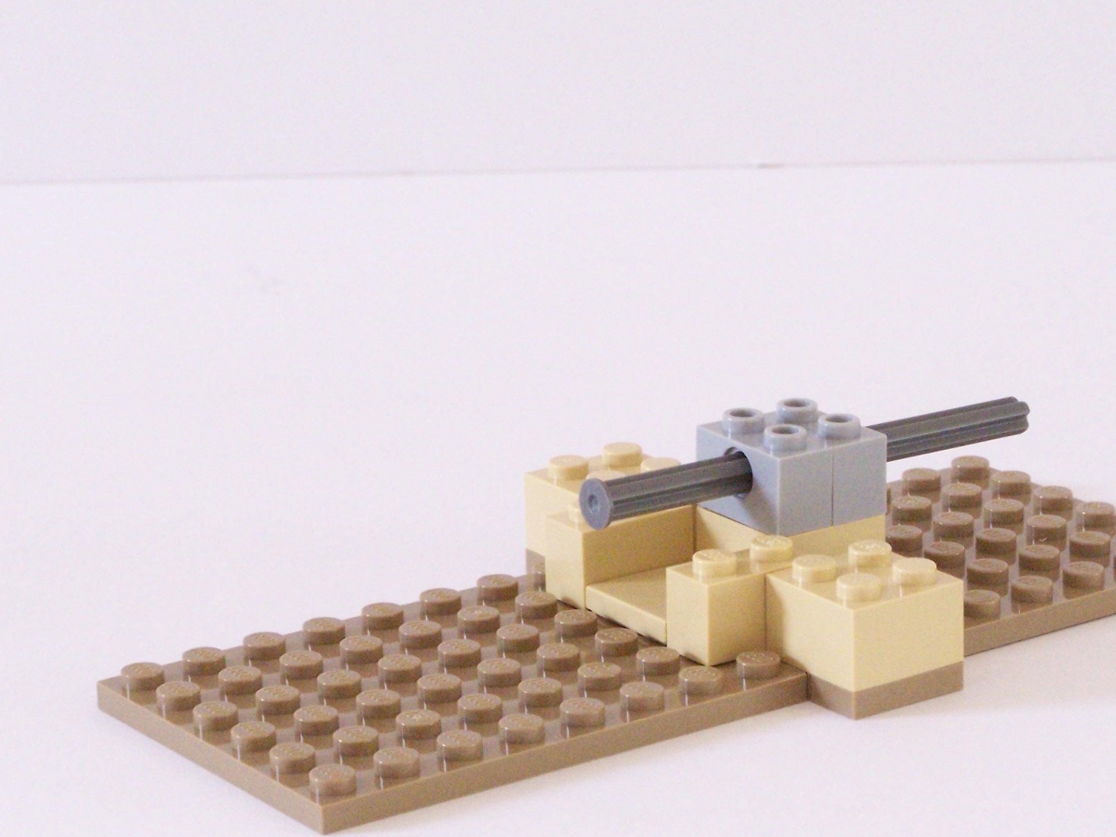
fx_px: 4546
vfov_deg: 10.5
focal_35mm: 141
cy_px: 472
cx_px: 689
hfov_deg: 14.0
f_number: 5.6
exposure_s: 1/15
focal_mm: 17.5
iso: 400
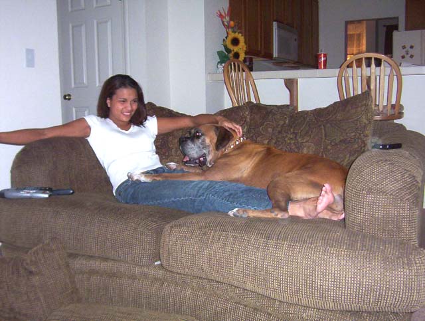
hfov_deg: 51.3
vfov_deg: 39.8
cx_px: 212
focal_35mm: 36
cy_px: 160
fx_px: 443
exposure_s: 1/30
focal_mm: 5.54
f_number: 2.76
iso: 140
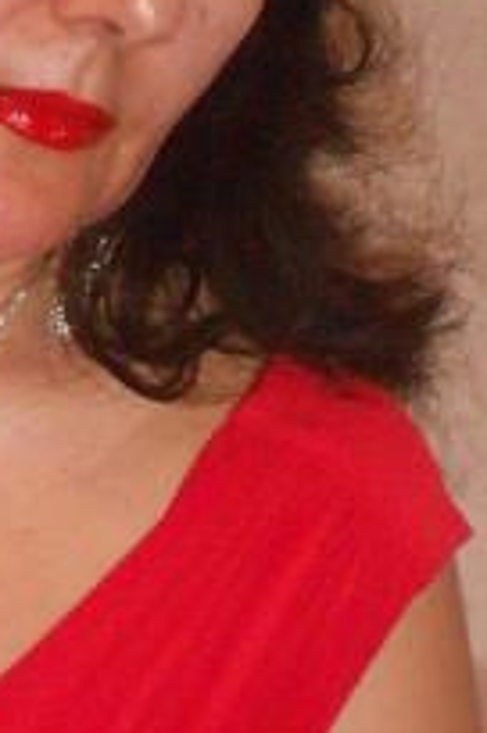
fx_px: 6148
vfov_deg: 6.8
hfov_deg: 4.5
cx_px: -215
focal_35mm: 302
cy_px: 397
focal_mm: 17.6
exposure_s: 1/60
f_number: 5.5
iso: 500
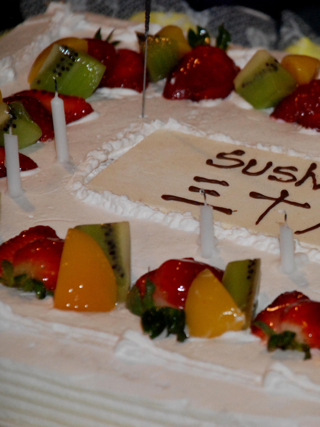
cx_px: 293
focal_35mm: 292
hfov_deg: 5.1
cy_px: 214
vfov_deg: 6.8
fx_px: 3595
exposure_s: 1/50
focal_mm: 135
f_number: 5.6
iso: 1250
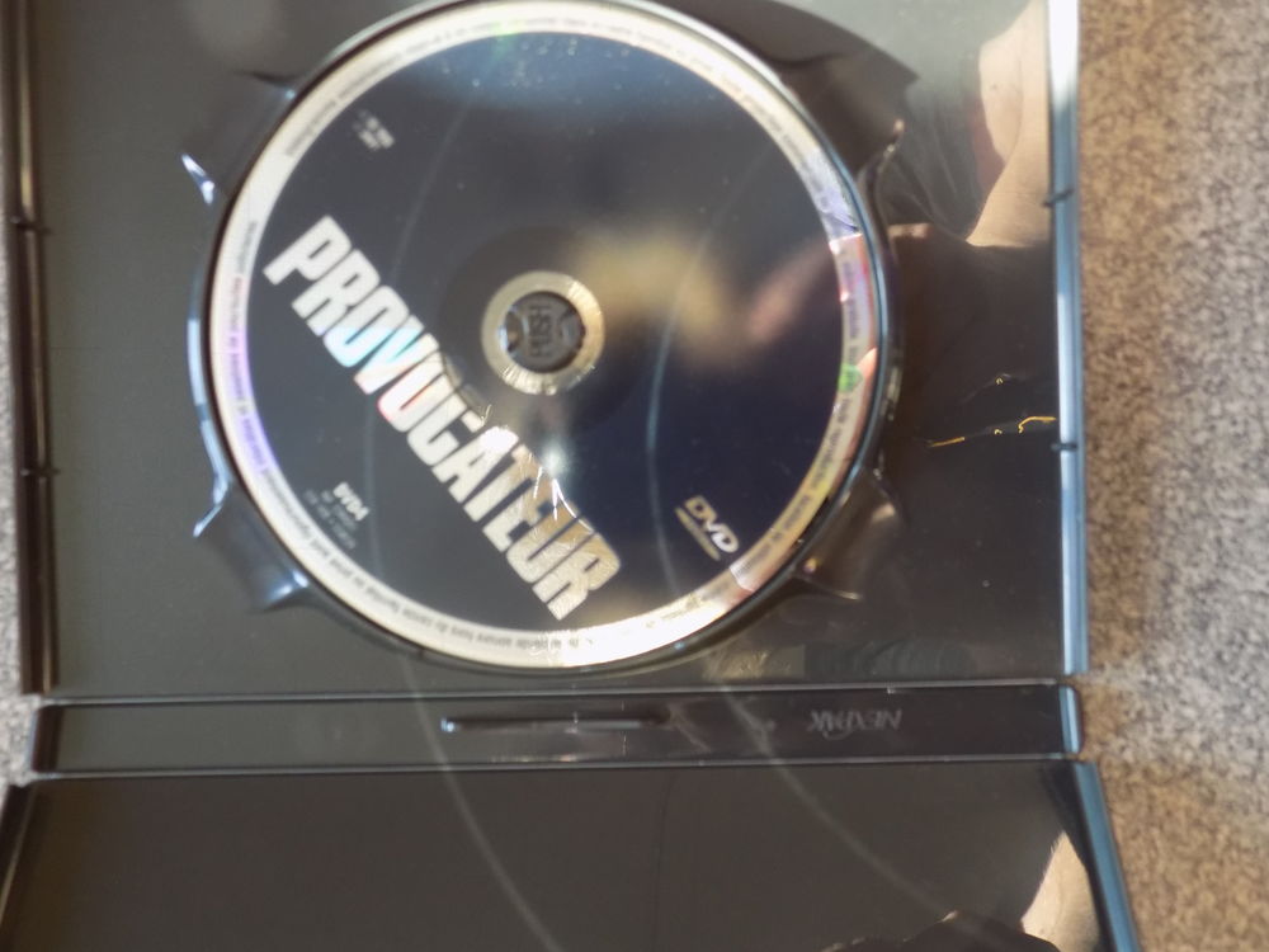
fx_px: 990
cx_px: 634
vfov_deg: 51.4
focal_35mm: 27
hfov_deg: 65.3
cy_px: 476
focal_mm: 4.8
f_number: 3.2
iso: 180
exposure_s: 1/30
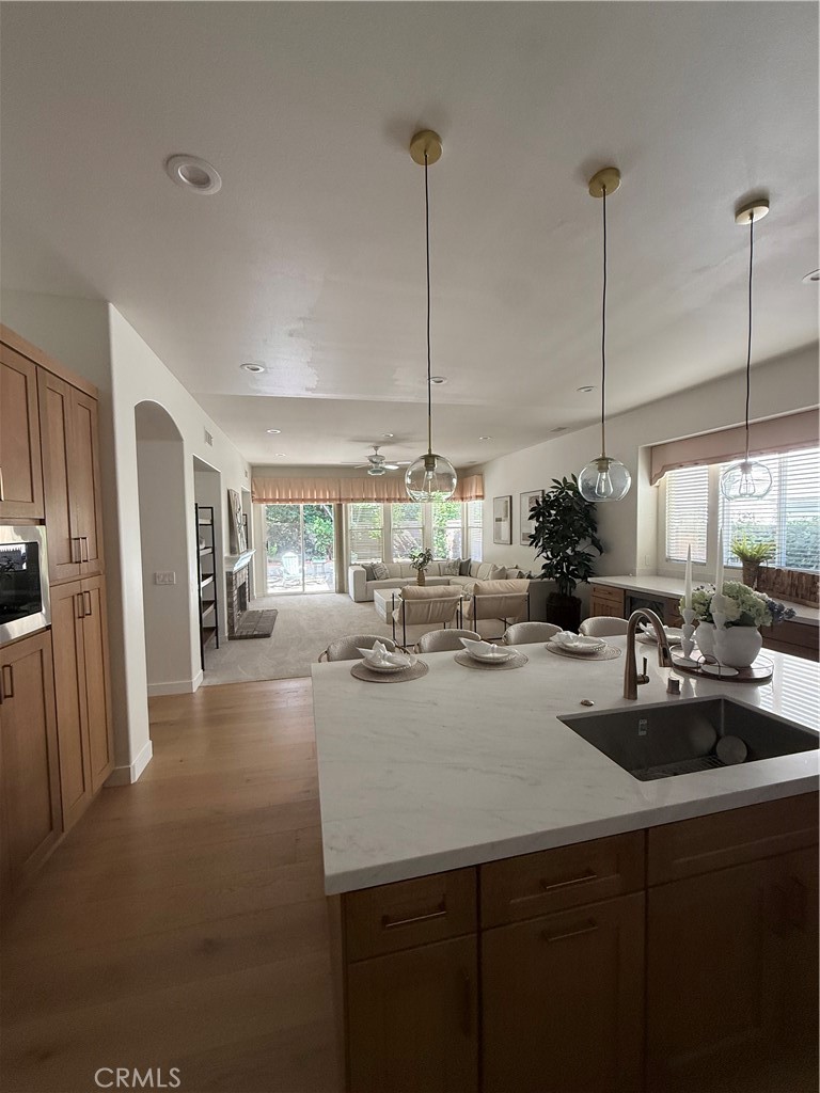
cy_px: 546
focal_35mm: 14
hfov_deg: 85.7
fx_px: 442
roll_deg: +1.1
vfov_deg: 102.1
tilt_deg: -3.3
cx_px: 410
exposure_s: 1/99
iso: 160
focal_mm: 2.22
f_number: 2.2
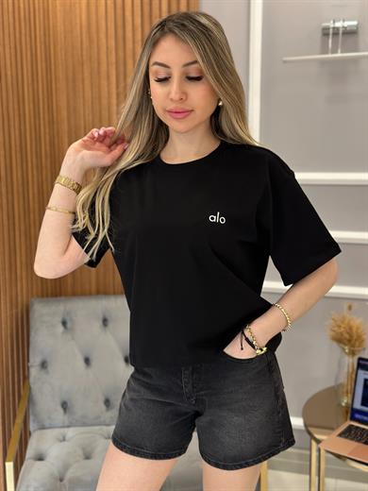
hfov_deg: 30.3
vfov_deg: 39.7
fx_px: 680
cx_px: 184
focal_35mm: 48
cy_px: 246
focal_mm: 6.86
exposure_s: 1/95
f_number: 1.78
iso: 125
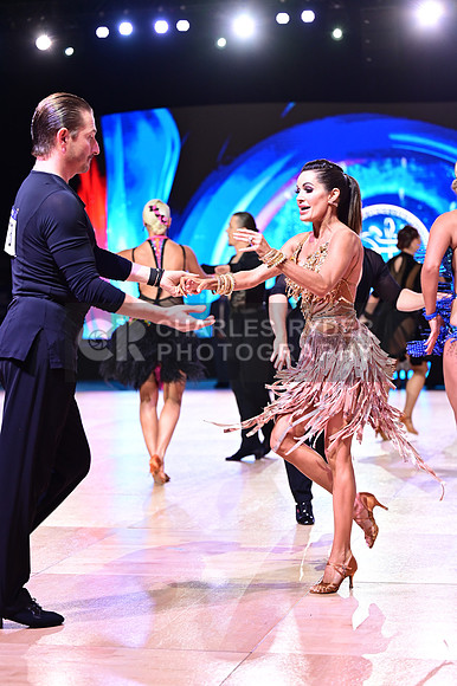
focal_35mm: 72
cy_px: 343
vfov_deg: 28.1
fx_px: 1373
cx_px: 228
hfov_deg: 18.9
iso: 1250
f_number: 2.8
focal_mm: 72
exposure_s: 1/320
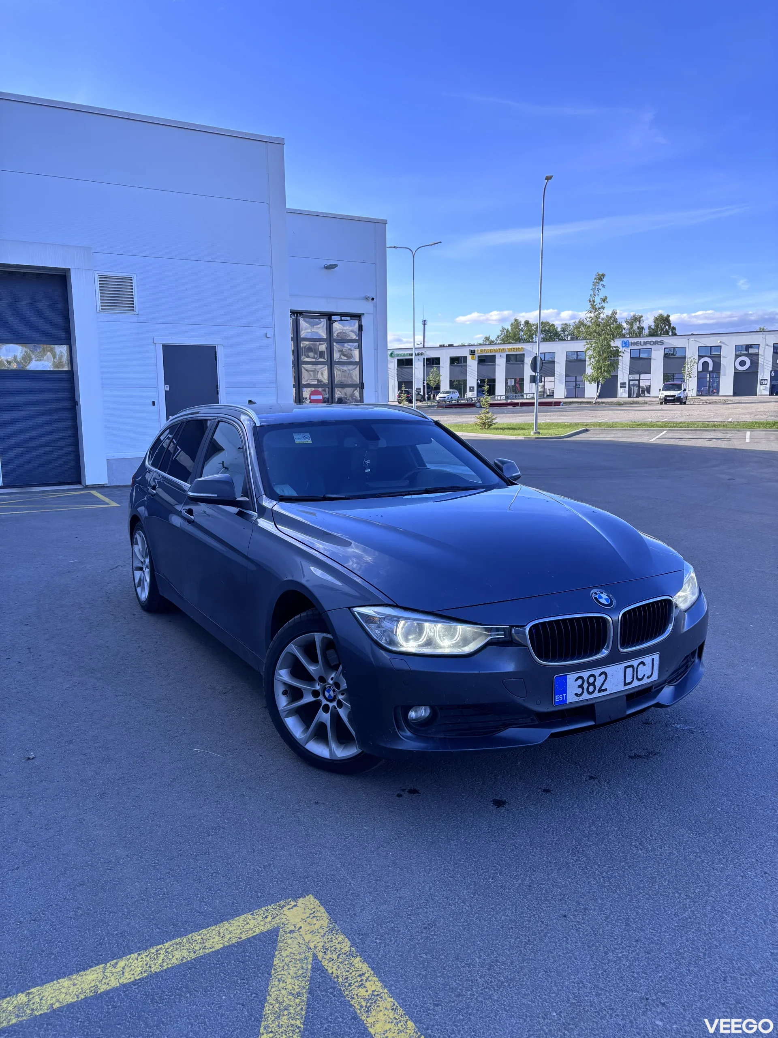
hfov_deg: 53.1
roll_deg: +1.4
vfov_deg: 67.3
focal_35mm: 26
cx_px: 389
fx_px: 779
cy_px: 519
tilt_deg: -6.4
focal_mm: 5.96
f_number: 1.6
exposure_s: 1/1037
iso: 50
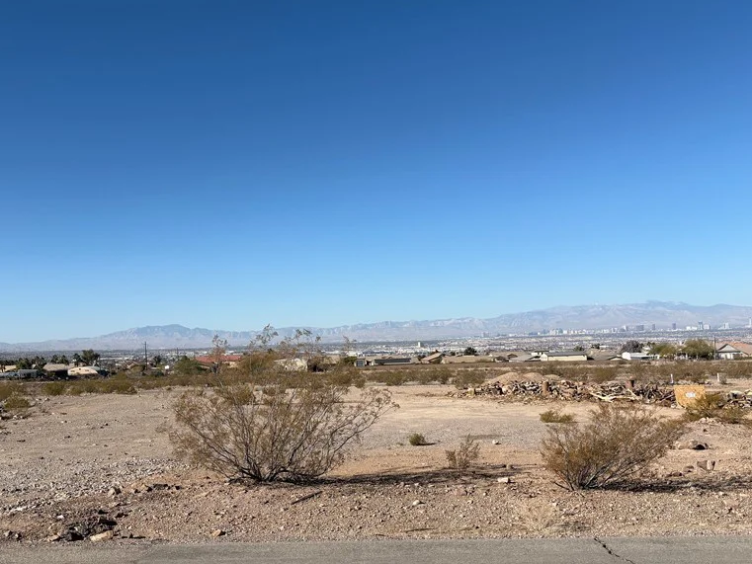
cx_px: 300
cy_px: 312
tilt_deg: +1.9
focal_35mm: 35
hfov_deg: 52.3
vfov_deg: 40.7
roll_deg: +1.9
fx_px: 760
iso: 50
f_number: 1.6
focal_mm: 5.96
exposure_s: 1/5814
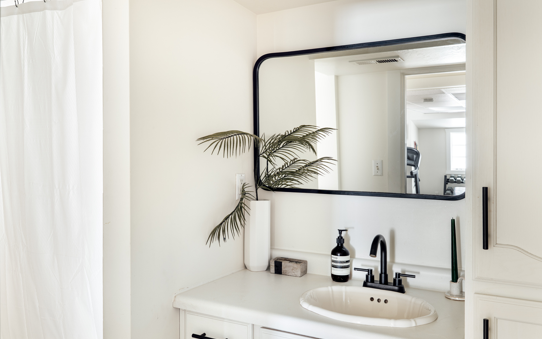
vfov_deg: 42.3
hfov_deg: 63.5
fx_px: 438
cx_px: 270
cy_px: 180
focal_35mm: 30
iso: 100
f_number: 9
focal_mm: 28.6
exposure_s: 30
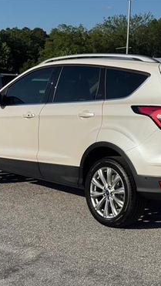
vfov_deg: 29.7
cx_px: 99
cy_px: 143
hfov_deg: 17.0
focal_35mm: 71
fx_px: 538
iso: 64
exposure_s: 1/10526
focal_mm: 6.76
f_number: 1.78
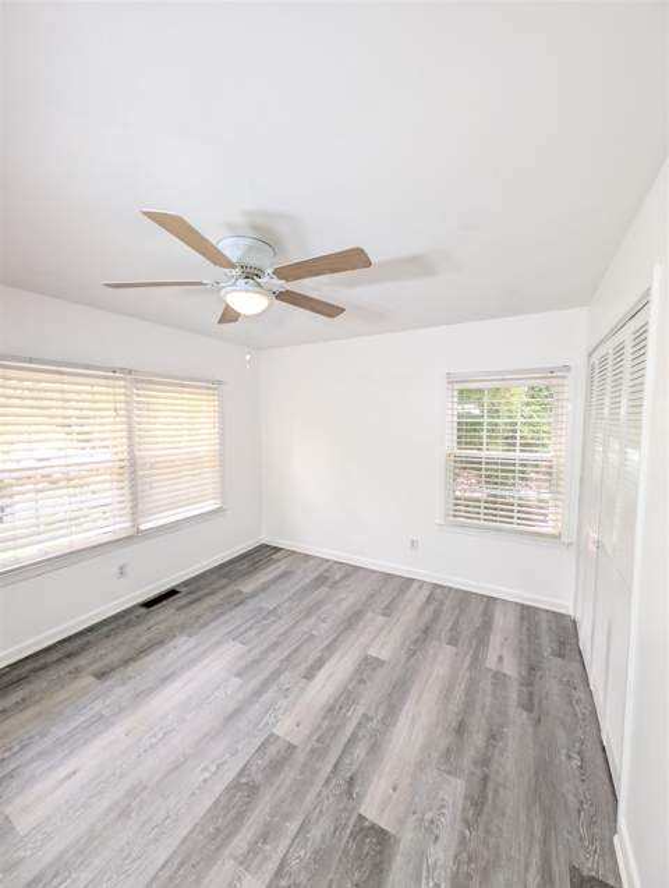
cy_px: 444
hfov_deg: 94.7
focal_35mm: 12
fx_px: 308
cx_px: 334
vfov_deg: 110.4
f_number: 1.7
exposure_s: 1/66.2
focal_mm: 2.02
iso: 43
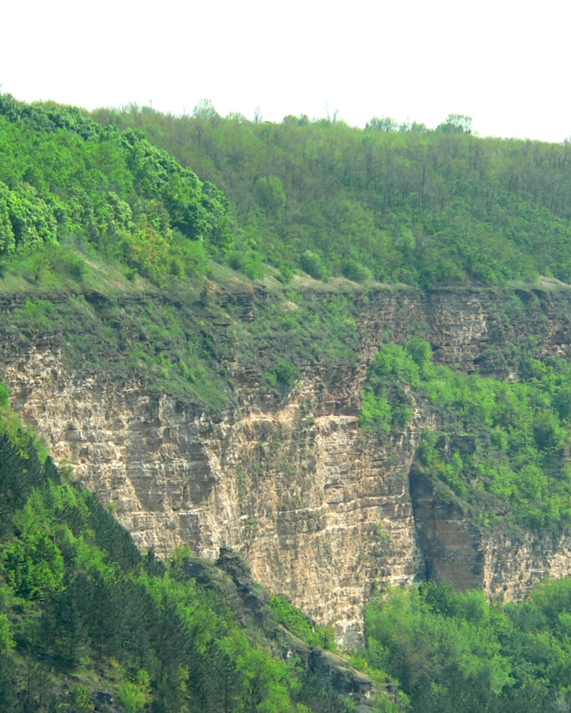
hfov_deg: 4.0
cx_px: 194
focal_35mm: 384
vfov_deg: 5.0
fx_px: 8112
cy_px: 414
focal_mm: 39.6
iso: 80
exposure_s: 1/500
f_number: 4
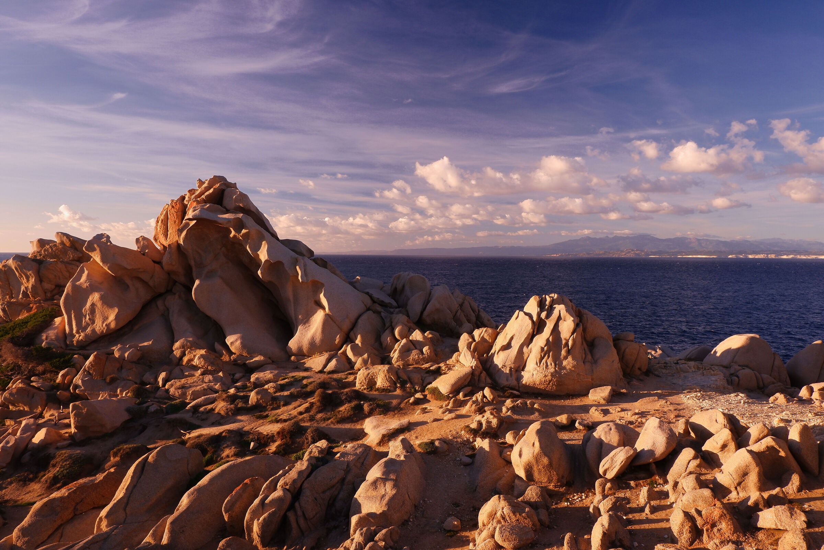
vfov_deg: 53.1
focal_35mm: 24
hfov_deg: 73.7
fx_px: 549
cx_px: 412
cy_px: 275
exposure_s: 1/56
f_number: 10
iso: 200
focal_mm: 16
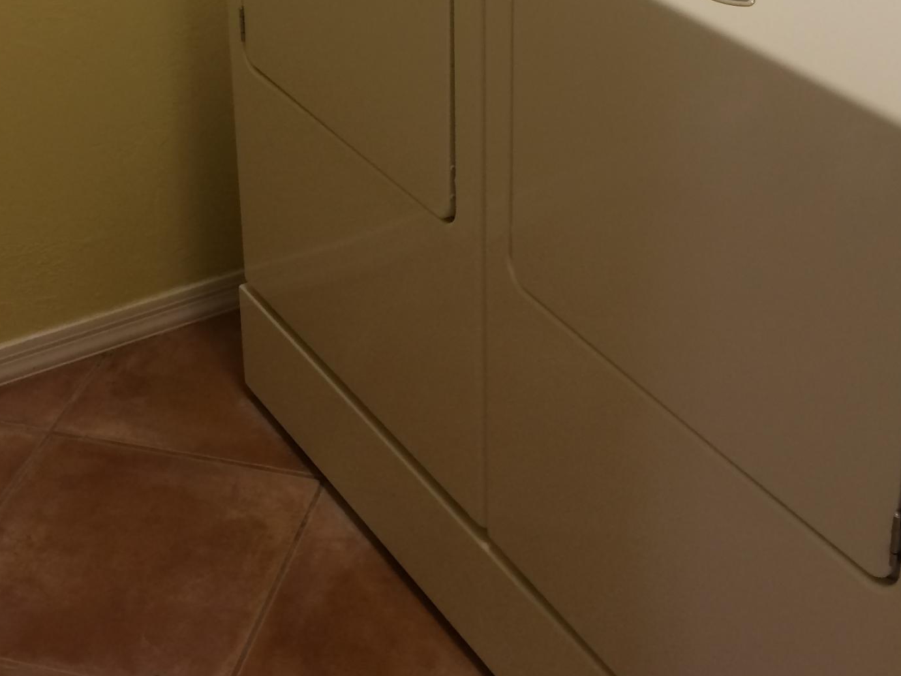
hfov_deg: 30.6
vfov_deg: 22.2
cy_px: -31
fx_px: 1640
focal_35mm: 63
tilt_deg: -22.7
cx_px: 322
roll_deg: +2.7
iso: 80
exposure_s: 1/30
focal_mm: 4.15
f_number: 2.2
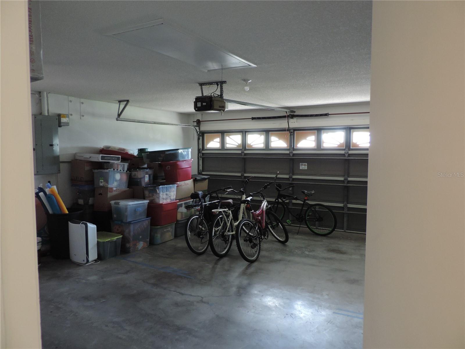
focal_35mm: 24
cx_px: 232
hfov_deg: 71.6
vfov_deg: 56.8
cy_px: 174
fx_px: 322
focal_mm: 4.3
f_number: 3
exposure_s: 1/10
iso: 400
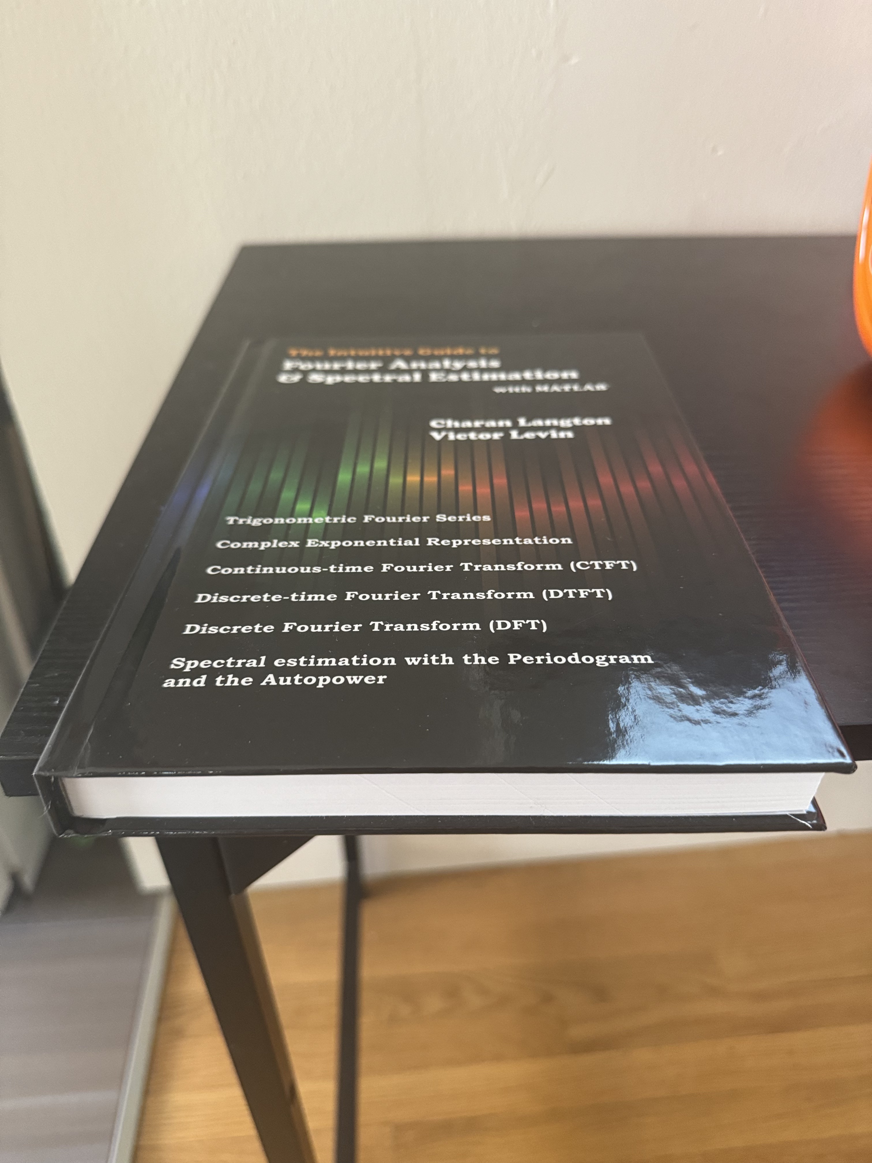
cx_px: 436
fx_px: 806
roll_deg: +0.4
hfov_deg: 56.8
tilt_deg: -35.8
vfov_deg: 71.6
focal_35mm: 24
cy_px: 582
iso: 500
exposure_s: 1/60
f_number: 1.78
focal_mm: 6.76
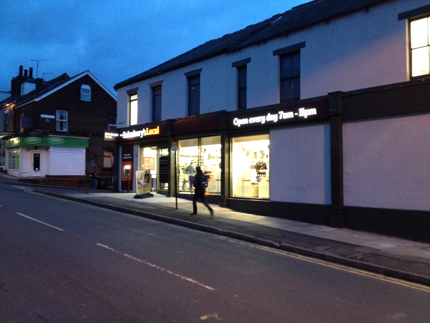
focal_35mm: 35
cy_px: 162
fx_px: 435
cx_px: 215
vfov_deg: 40.7
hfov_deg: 52.6
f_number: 2.4
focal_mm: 4.28
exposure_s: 1/15
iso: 500
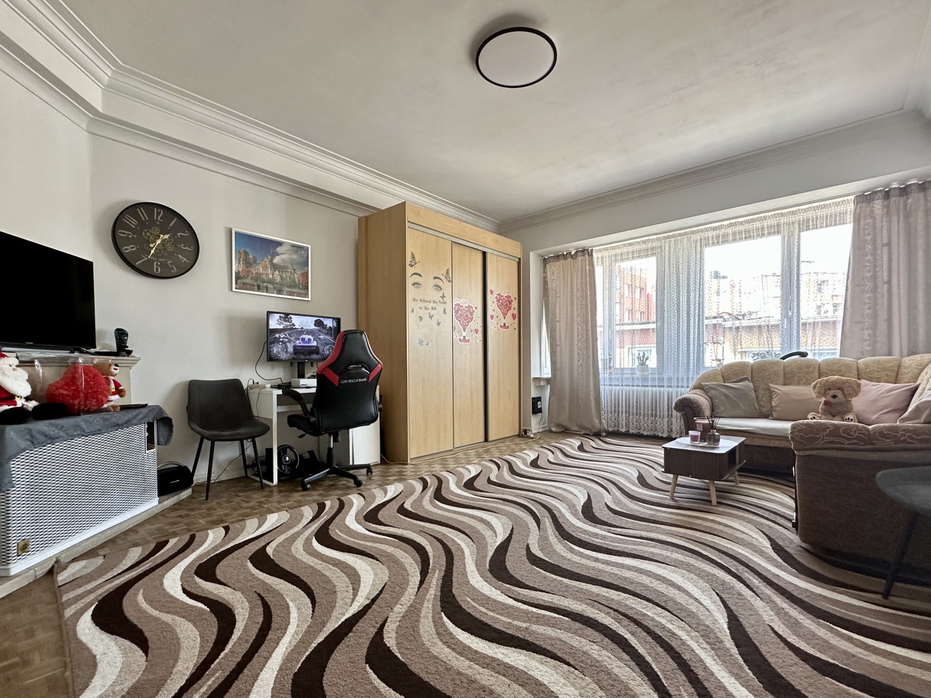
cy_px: 377
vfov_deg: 78.0
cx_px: 440
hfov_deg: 94.4
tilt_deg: -0.3
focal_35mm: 16
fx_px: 430
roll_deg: +1.1
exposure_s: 1/120
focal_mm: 2.22
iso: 200
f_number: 2.2
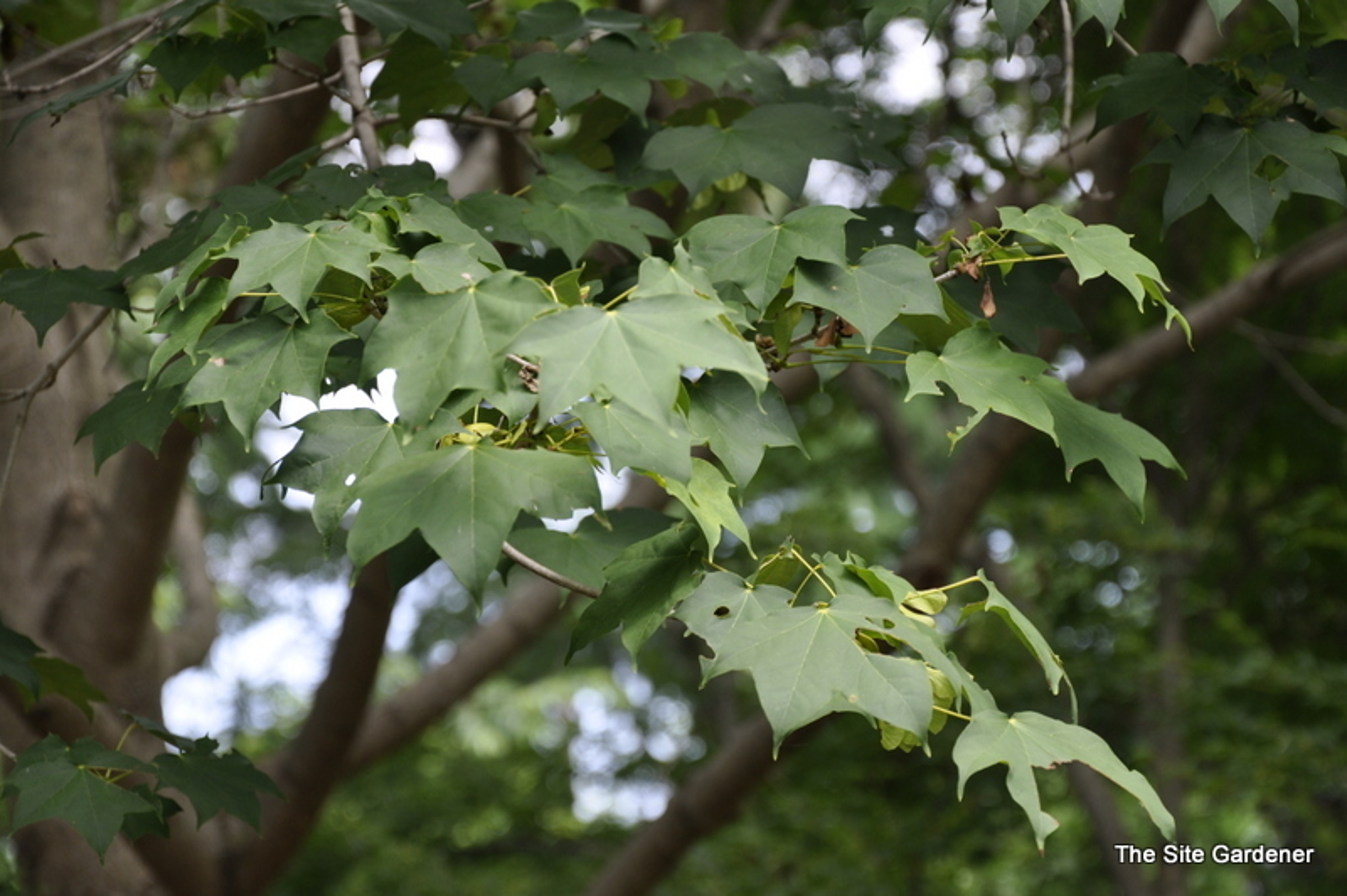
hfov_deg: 17.1
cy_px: 448
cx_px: 674
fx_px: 4486
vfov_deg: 11.4
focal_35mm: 120
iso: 200
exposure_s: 1/180
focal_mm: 80
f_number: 6.7
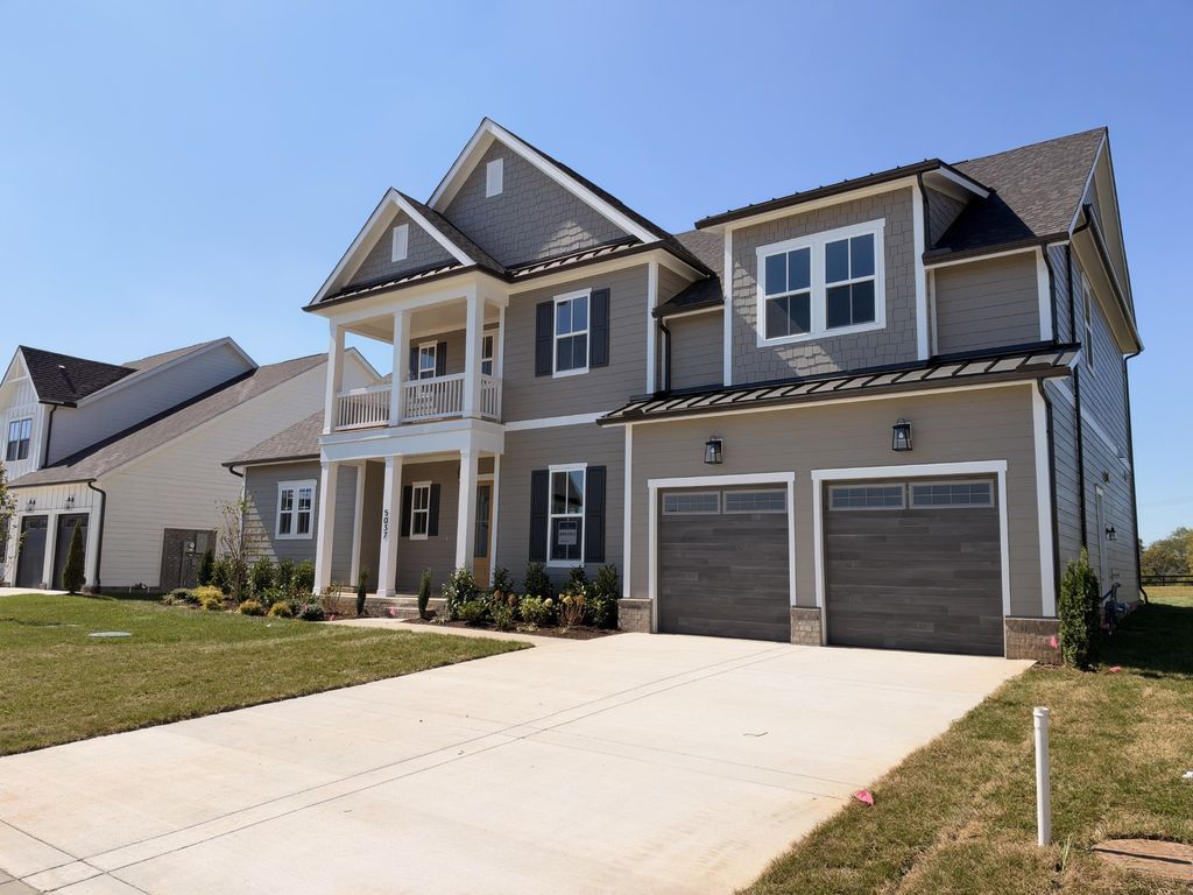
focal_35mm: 24
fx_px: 827
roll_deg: -1.0
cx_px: 596
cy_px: 448
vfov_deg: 56.8
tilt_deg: +8.5
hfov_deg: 71.6
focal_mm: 6.93
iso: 80
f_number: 1.8
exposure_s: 1/5208
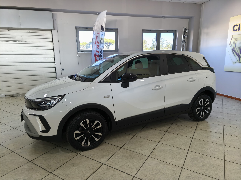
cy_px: 90
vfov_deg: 58.9
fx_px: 160
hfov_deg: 73.9
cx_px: 120
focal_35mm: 23
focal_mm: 5.35
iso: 200
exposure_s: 1/50
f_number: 1.7
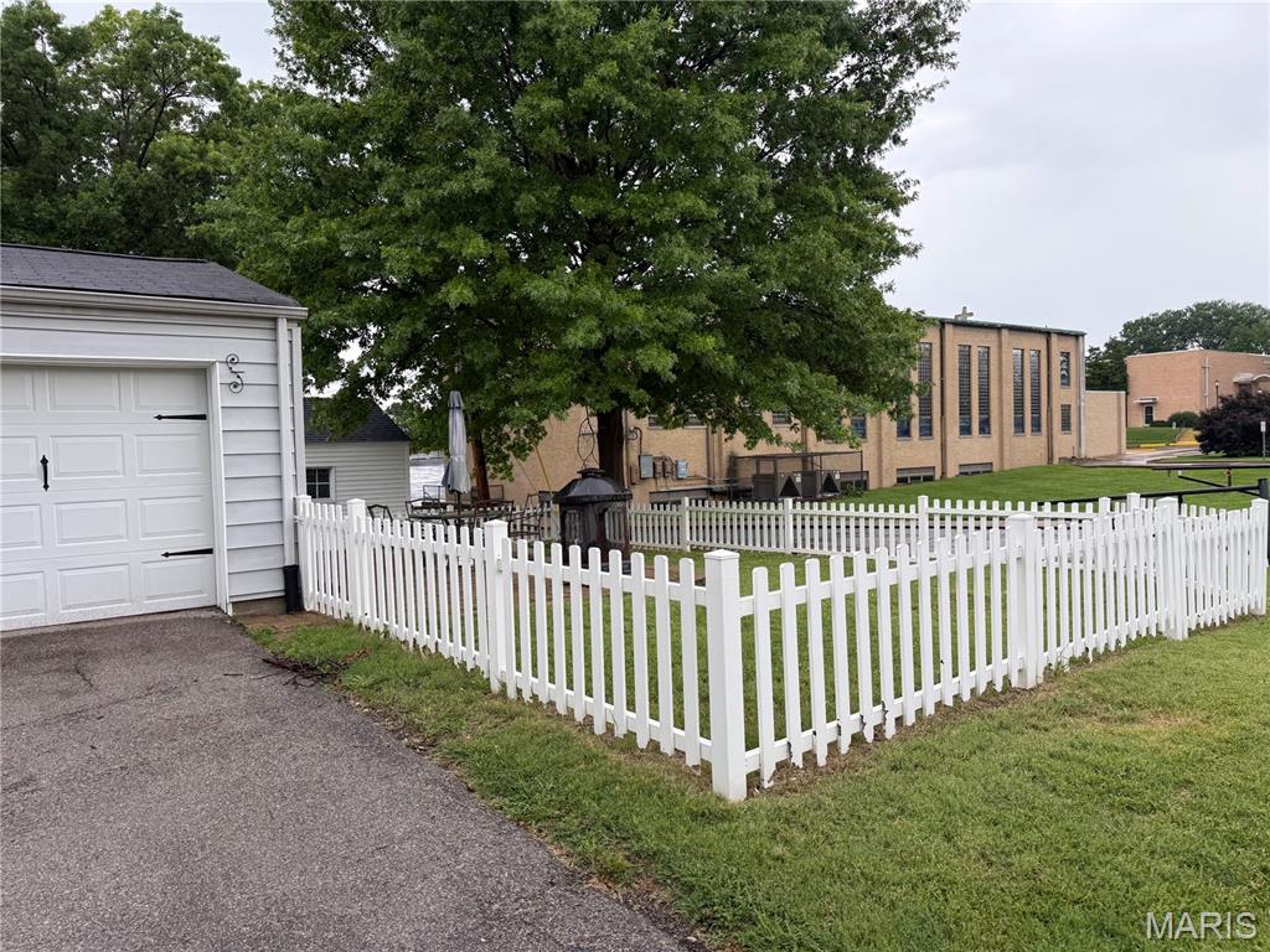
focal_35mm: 24
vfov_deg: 56.8
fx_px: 881
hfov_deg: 71.6
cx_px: 635
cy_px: 476
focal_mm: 6.76
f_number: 1.78
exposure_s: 1/750
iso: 100
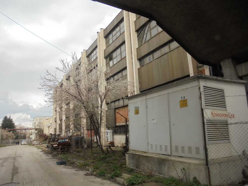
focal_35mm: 26
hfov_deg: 67.3
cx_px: 124
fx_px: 186
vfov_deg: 53.1
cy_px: 93
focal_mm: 4.6
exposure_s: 1/400
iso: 100
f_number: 3.5
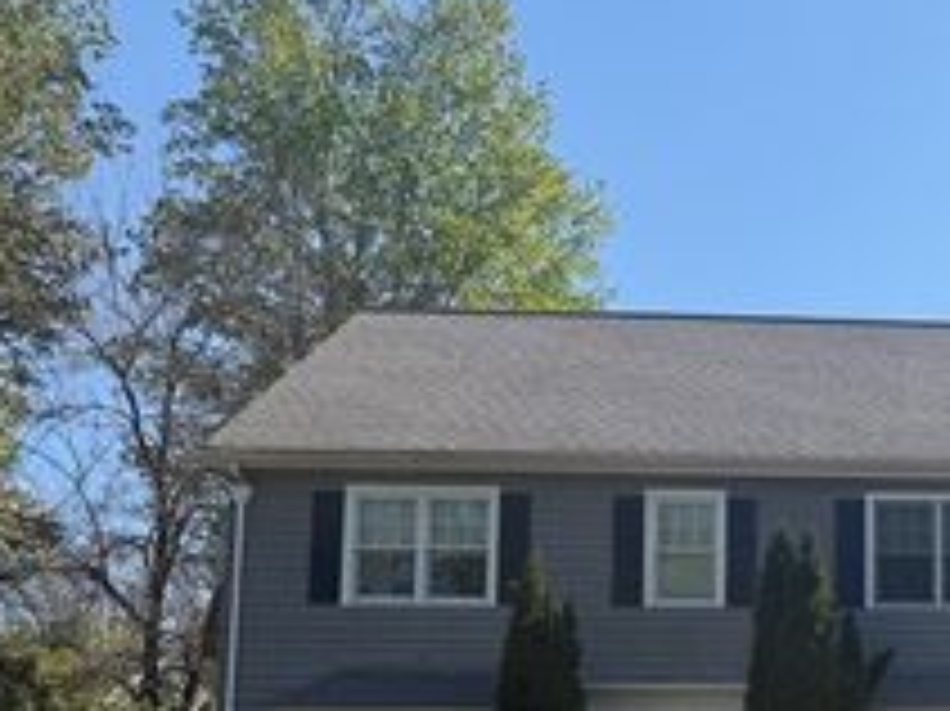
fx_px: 1563
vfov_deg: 24.5
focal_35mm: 57
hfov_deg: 29.9
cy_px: 700
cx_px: 1076
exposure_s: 1/3759
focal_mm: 6.76
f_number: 1.78
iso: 80
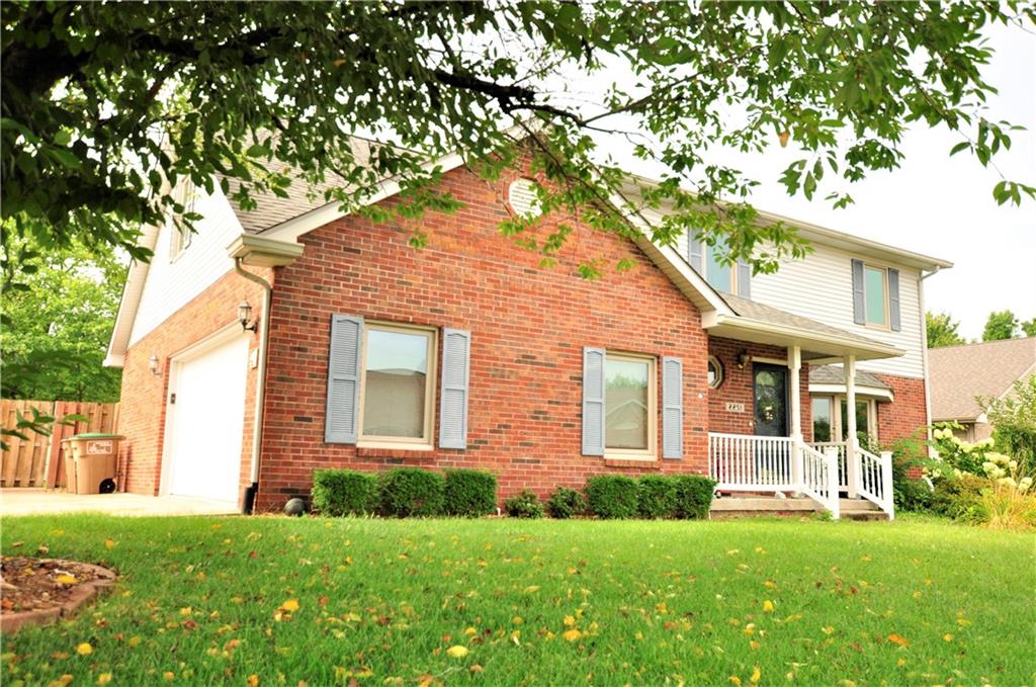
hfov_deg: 62.0
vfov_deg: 43.5
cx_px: 518
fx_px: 862
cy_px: 344
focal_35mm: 30
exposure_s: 1/640
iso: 400
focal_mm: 20
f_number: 3.5
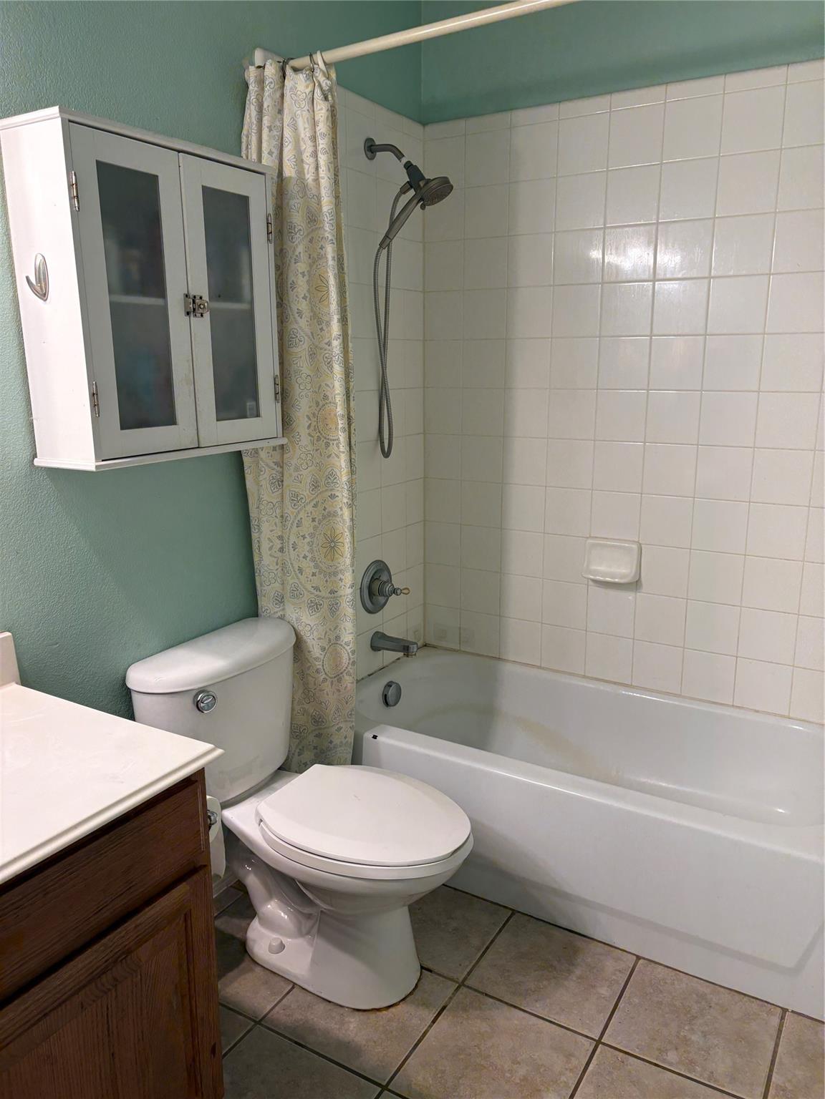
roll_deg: -0.1
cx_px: 412
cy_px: 550
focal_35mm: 26
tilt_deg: -12.7
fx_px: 826
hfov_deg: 53.1
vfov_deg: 67.3
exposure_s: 1/60
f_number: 1.6
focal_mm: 5.96
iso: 100
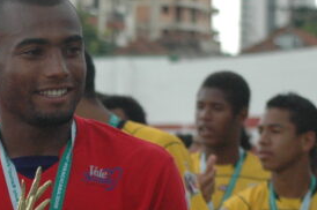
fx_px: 2295
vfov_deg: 5.2
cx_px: -53
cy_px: 238
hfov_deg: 7.8
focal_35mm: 261
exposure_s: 1/1600
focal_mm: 62
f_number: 4.2
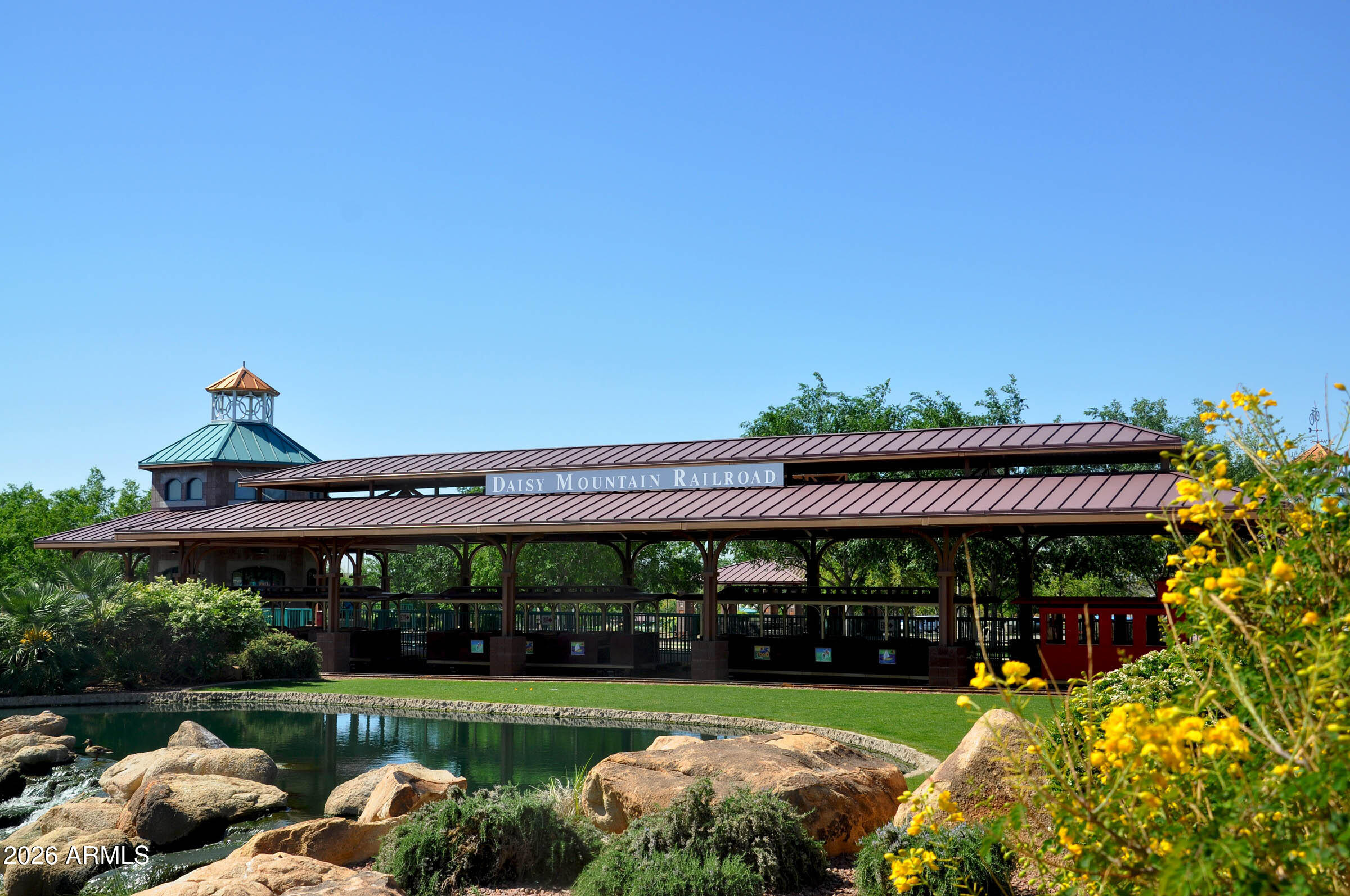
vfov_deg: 31.8
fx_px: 1573
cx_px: 675
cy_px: 448
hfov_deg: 46.4
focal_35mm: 42
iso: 200
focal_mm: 28
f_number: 9
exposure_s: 1/320
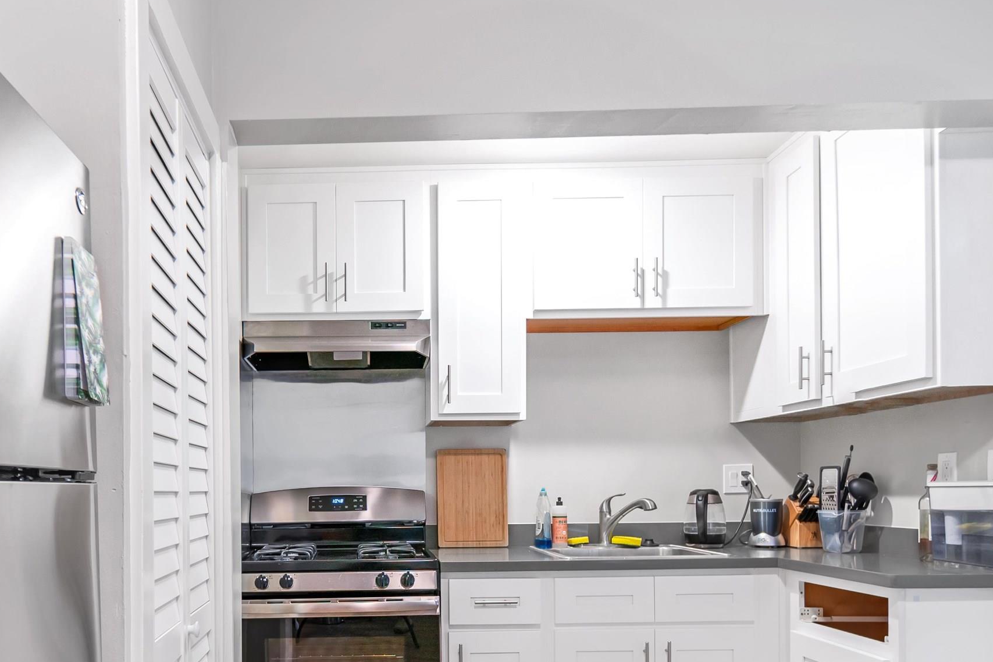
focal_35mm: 27
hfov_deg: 65.7
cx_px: 336
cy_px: 503
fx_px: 745
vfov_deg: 46.1
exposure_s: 1/20
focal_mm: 10
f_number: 4
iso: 100
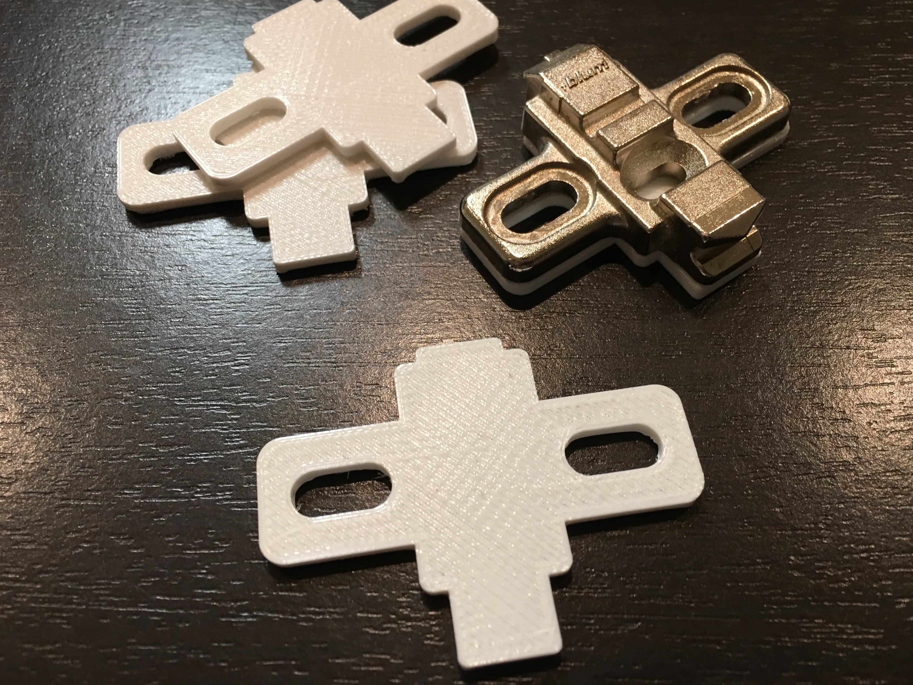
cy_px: 331
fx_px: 818
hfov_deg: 58.3
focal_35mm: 31
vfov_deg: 45.4
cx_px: 473
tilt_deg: -59.6
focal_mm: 4.15
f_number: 2.2
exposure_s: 1/17
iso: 50
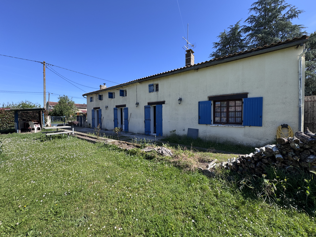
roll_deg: +0.0
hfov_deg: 102.1
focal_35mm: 14
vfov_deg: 85.7
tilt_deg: -1.3
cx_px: 158
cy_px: 118
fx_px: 128
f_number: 2.2
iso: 50
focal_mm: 2.22
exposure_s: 1/763
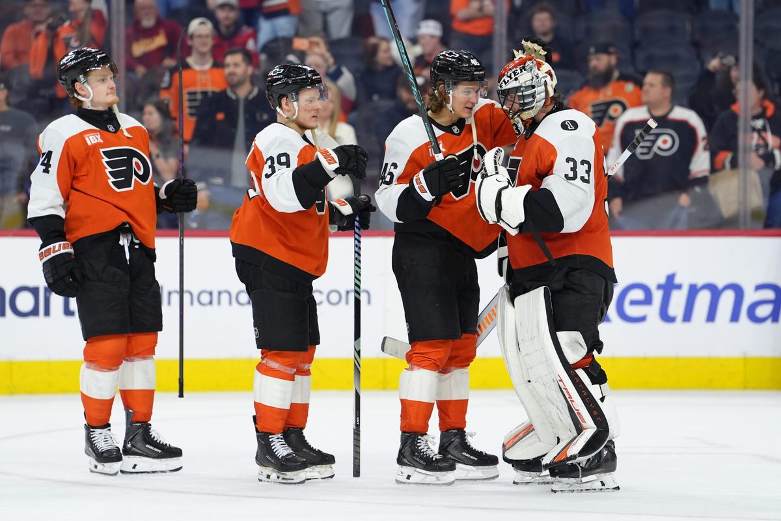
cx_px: 390
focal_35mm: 150
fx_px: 3254
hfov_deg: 13.7
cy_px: 260
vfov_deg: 9.1
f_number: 2.5
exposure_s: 1/2000
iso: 1600
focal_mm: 150
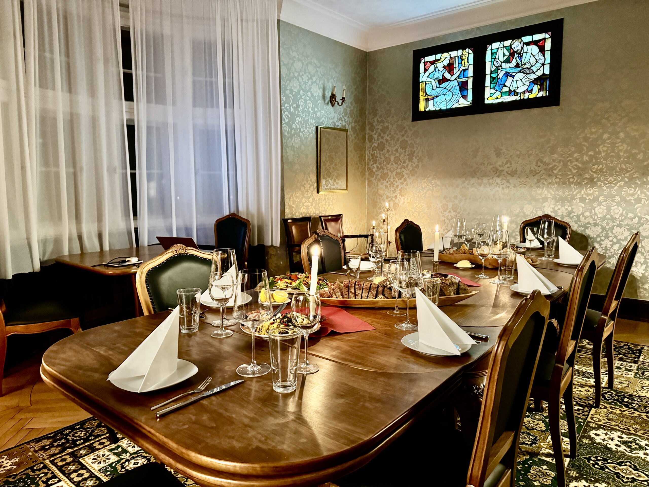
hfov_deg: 71.6
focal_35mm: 24
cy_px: 244
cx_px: 324
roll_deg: +0.5
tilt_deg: -6.6
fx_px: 450
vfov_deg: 56.8
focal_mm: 6.76
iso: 1000
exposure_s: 1/33
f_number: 1.78
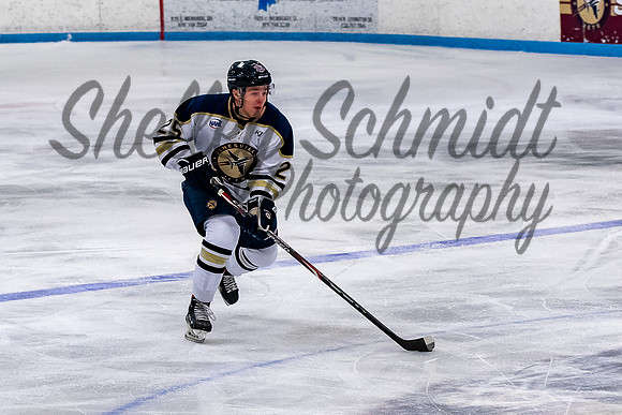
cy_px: 170
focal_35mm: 235
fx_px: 4063
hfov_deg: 8.8
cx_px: 311
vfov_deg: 5.8
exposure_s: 1/800
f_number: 3.5
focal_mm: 78
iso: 1800
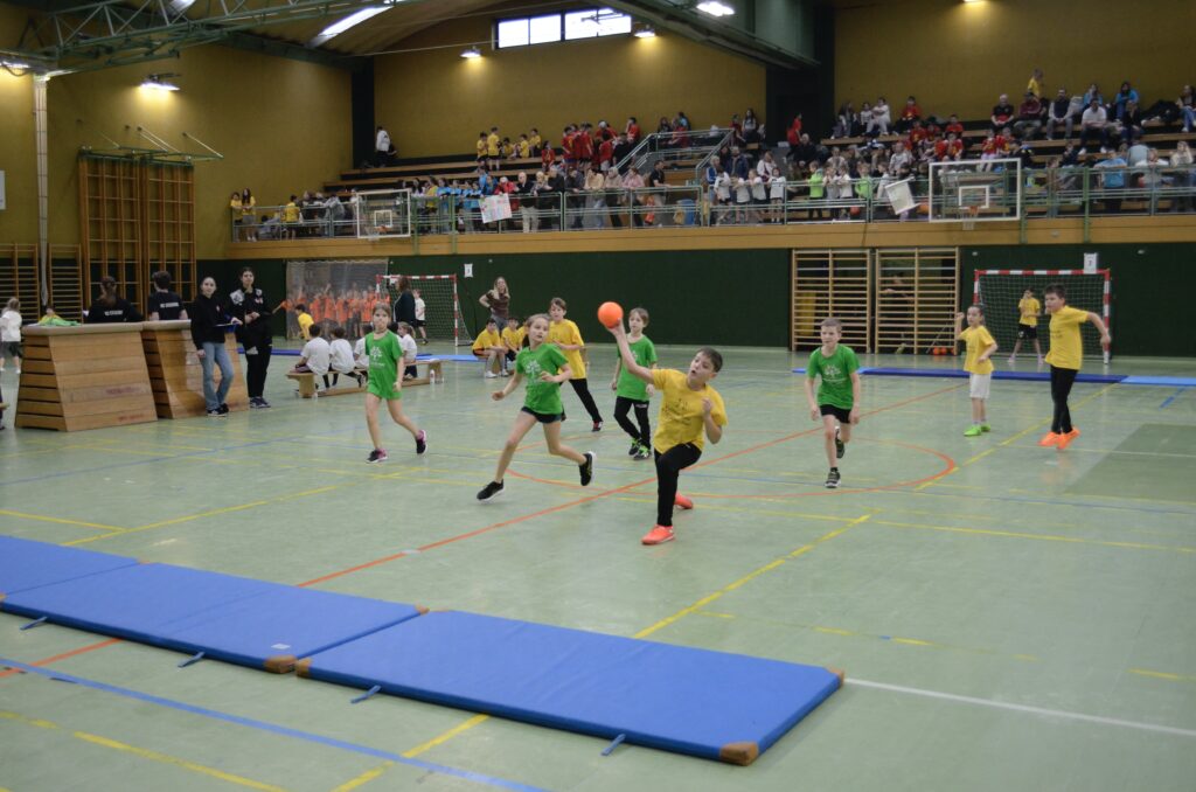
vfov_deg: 36.7
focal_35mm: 36
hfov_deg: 53.2
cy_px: 396
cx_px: 598
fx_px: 1193
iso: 1600
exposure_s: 1/500
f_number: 4
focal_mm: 24
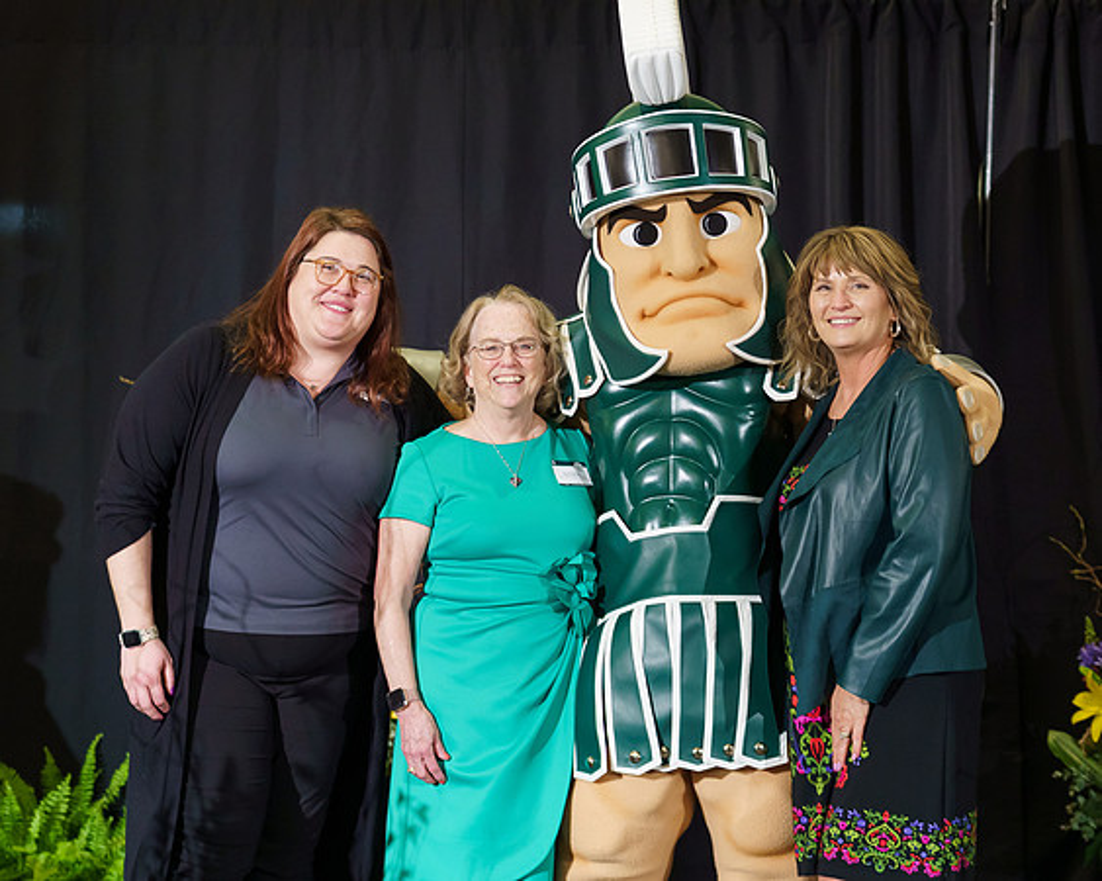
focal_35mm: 109
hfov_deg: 17.6
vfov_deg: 14.1
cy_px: 360
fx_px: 3564
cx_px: 603
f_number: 2.8
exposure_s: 1/160
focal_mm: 80
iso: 1600
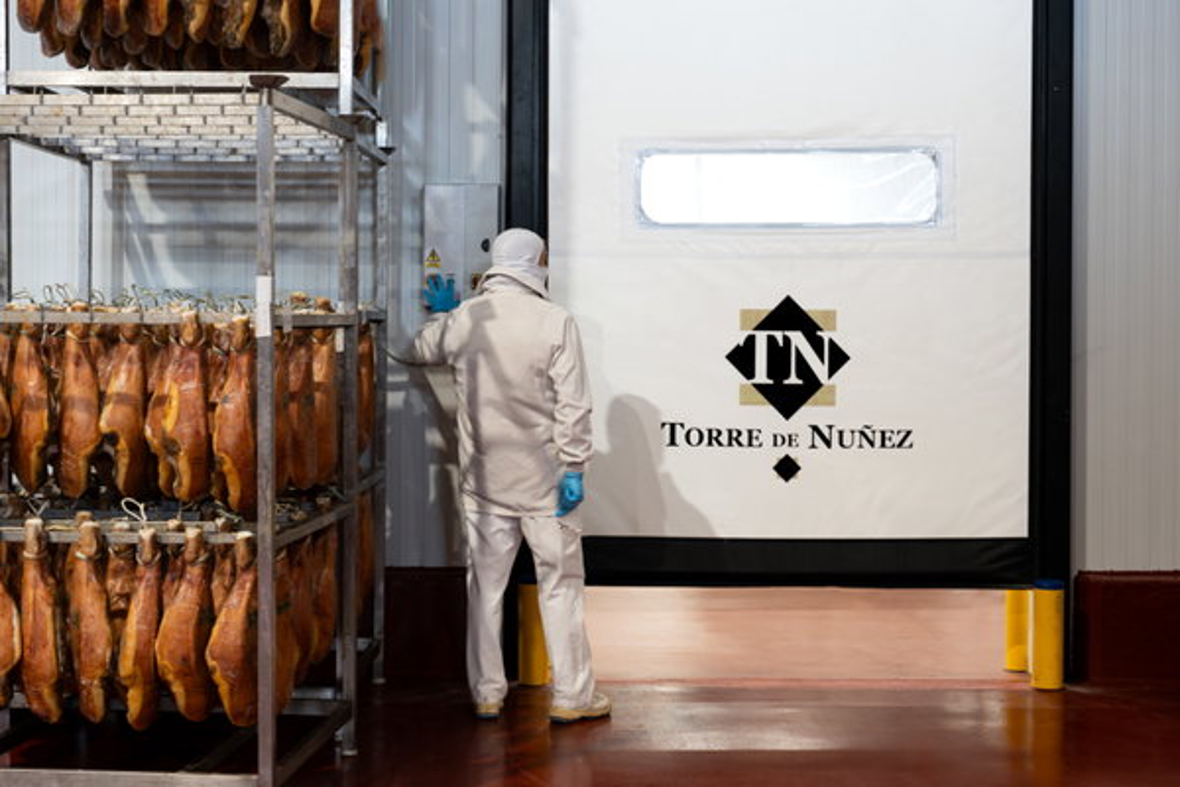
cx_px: 590
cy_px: 394
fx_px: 1934
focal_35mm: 59
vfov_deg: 23.0
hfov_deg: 33.9
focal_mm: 59
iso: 1600
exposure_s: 1/20
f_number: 8
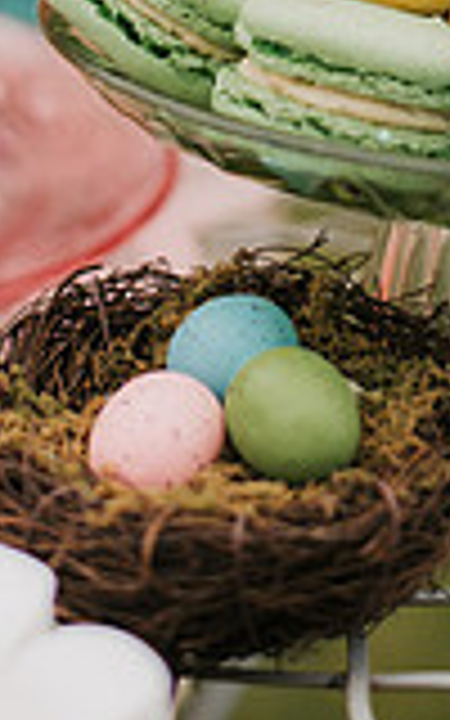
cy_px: -220
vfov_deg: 14.0
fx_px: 2806
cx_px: 459
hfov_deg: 9.1
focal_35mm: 143
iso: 100
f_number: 2.2
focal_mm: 50
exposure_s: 1/1000
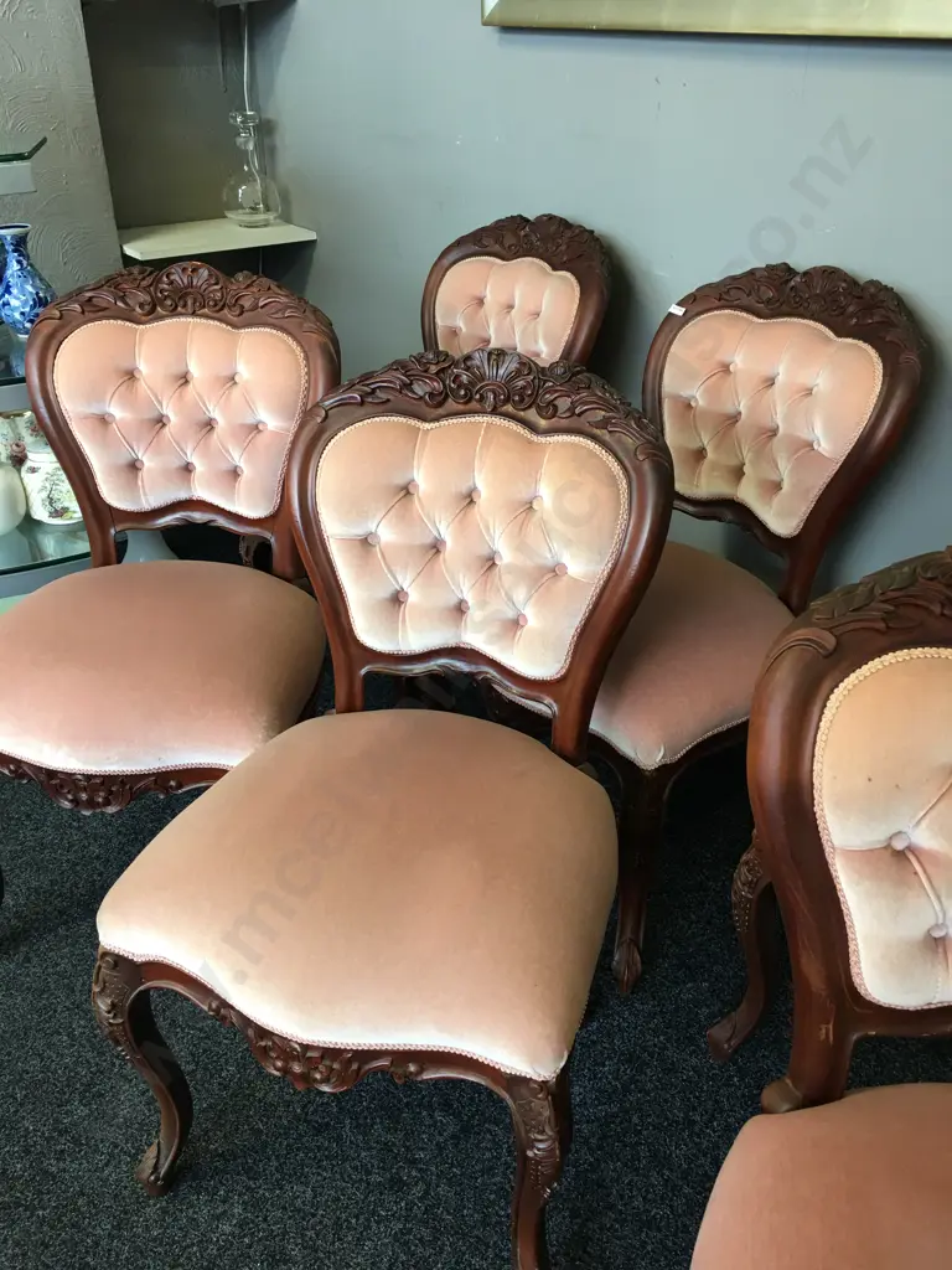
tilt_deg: -29.6
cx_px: 476
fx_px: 1063
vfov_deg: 61.7
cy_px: 635
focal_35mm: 29
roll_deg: -1.2
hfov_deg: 48.2
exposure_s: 1/17
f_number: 2.2
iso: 40
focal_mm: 4.15
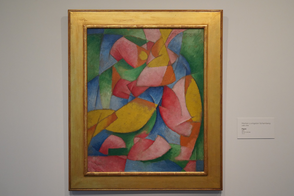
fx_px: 327
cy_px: 98
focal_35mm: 40
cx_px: 147
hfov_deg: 48.5
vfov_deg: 33.4
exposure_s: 1/100
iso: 6400
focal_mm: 40
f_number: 9
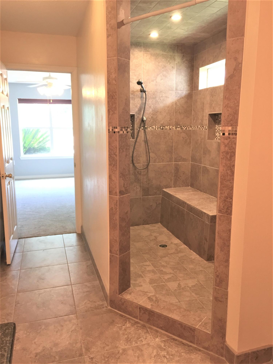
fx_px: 305
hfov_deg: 48.2
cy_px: 182
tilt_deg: -9.2
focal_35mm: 29
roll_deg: +0.5
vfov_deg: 61.7
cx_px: 136
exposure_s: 1/30
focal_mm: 4.15
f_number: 2.2
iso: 80
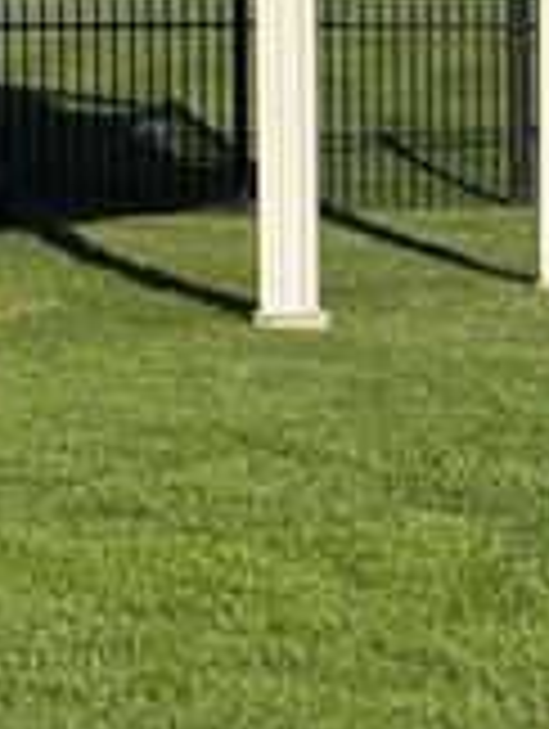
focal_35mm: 227
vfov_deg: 8.7
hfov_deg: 6.3
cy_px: 198
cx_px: -616
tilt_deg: -2.9
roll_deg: +0.4
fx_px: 4788
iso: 64
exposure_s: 1/6024
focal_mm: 6.76
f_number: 1.78
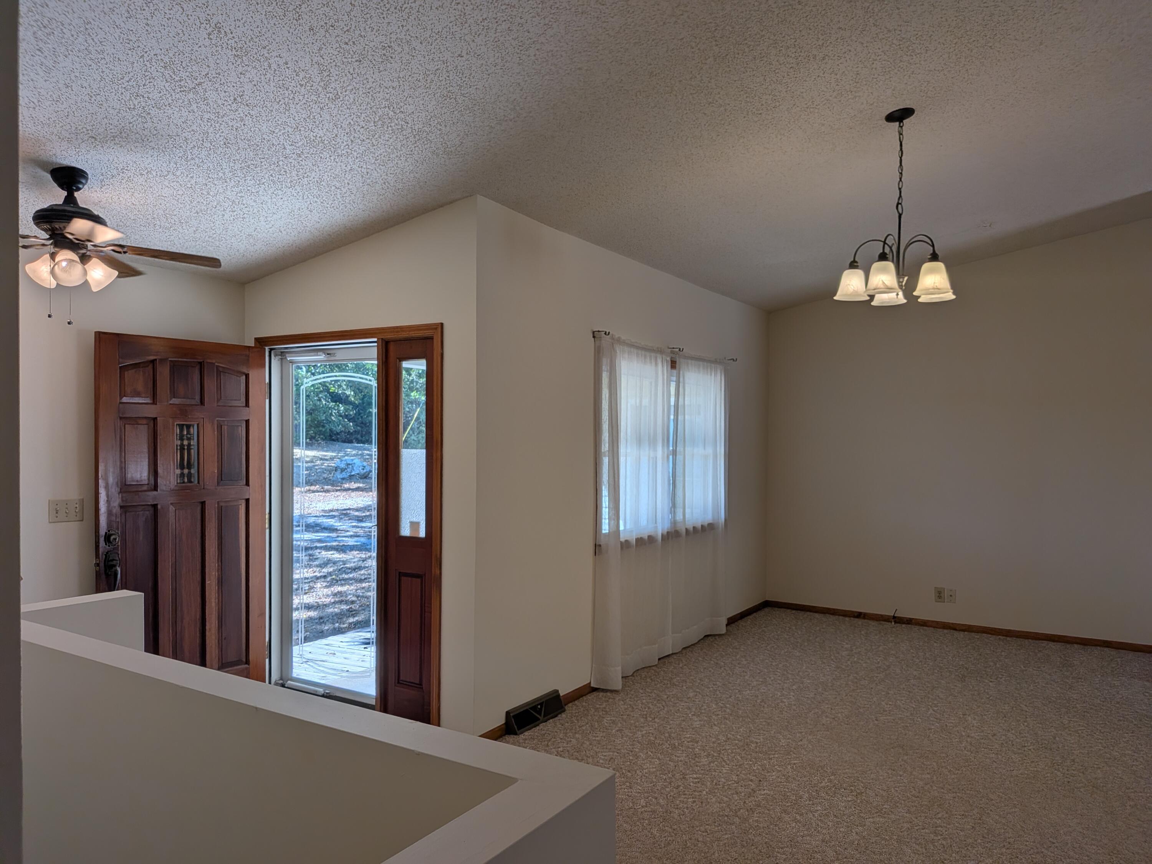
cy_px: 432
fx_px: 799
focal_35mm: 24
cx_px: 576
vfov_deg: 56.8
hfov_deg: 71.6
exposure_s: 1/1151
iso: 32
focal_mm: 4.53
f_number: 1.7
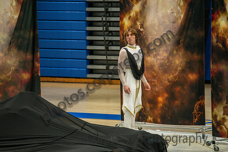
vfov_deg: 6.9
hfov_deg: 10.3
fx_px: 1267
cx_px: 114
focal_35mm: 200
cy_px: 76
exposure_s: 1/500
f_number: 4
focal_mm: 200
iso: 4000
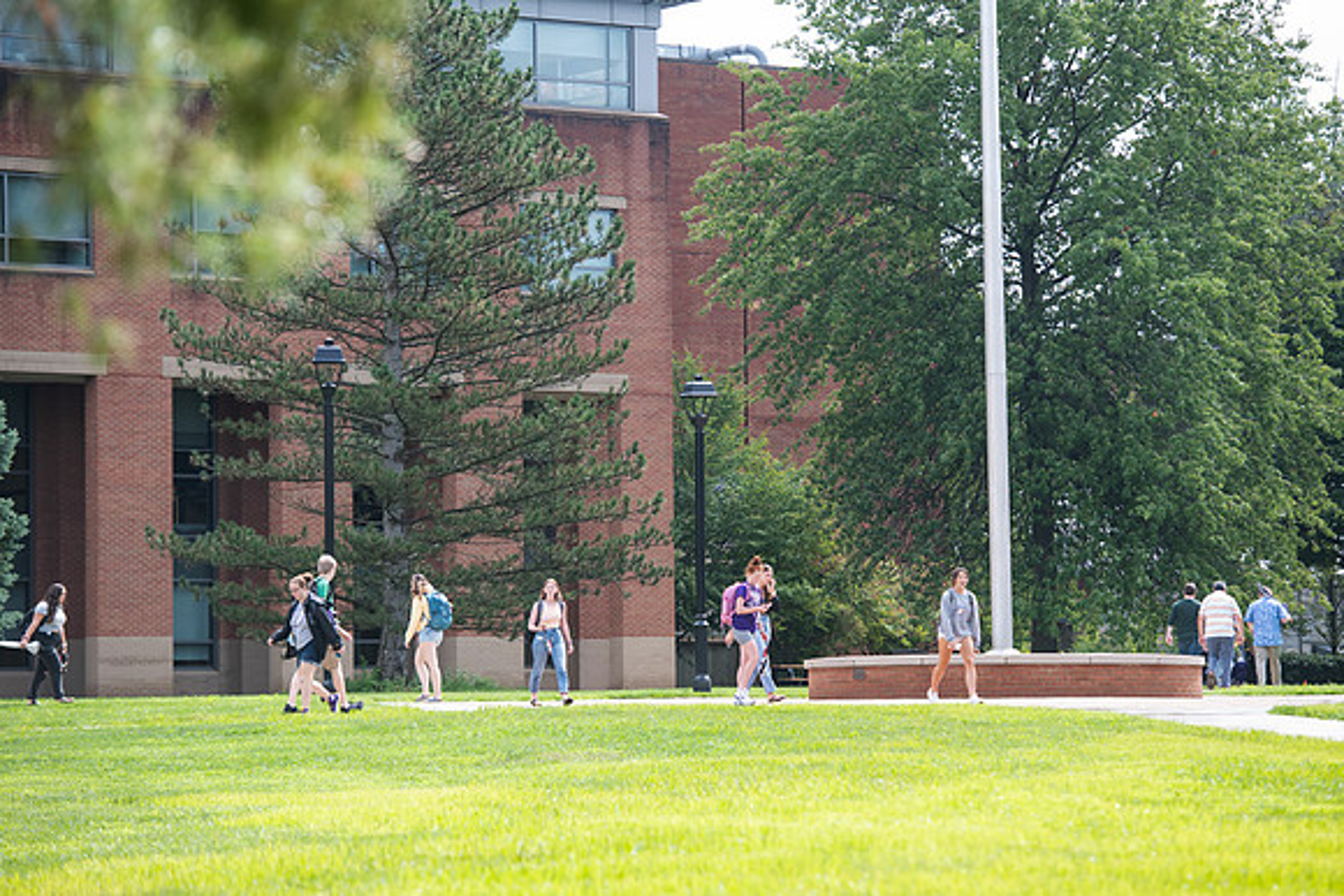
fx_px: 5541
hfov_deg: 13.8
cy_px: 448
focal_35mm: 148
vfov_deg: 9.3
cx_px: 672
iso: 320
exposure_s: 1/640
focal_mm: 145
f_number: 4
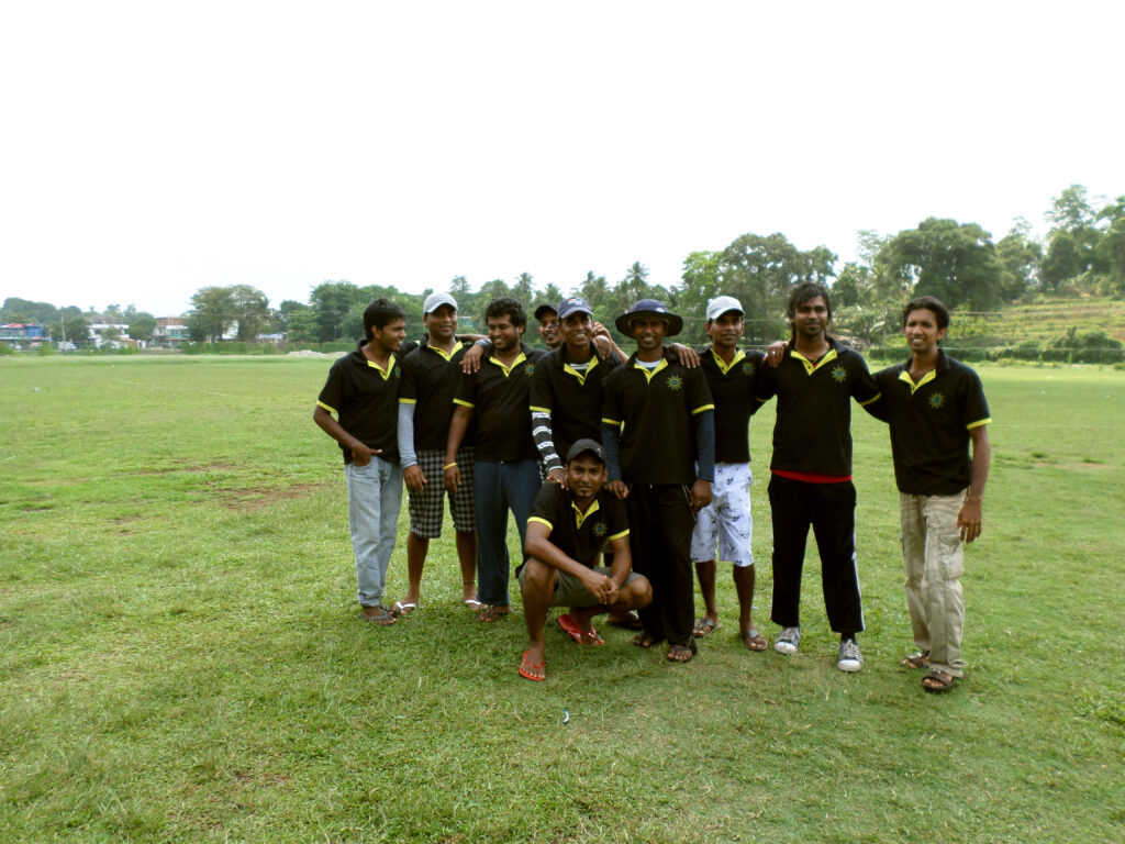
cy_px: 422
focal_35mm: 25
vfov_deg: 54.9
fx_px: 812
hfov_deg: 69.4
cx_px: 562
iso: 80
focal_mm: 4.5
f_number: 2.5
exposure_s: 1/500
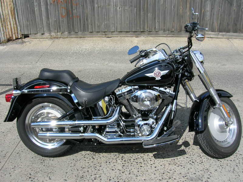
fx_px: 239
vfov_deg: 41.8
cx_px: 122
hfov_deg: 54.0
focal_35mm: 34
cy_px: 91
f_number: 4.9
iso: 50
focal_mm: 5.7
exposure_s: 1/382
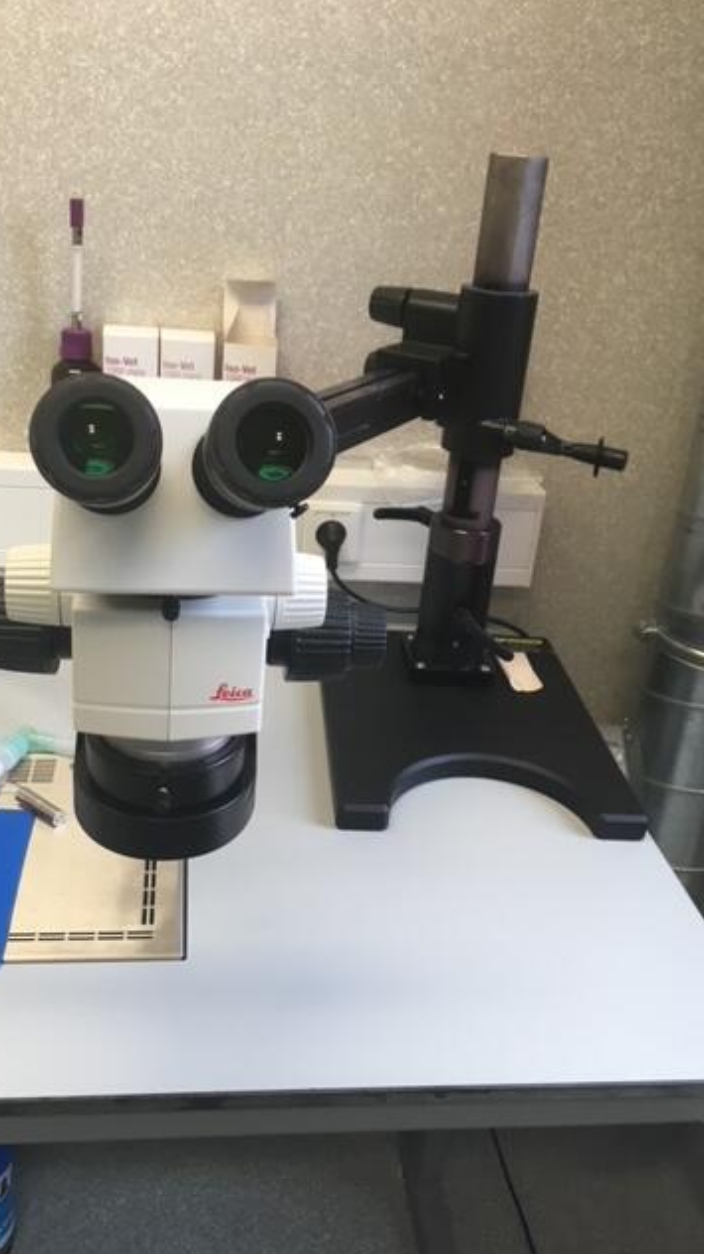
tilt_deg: -24.5
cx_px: 323
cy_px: 623
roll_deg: -5.9
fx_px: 1063
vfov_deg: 61.0
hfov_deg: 36.6
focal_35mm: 32
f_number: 2.2
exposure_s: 1/33
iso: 32
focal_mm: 4.15
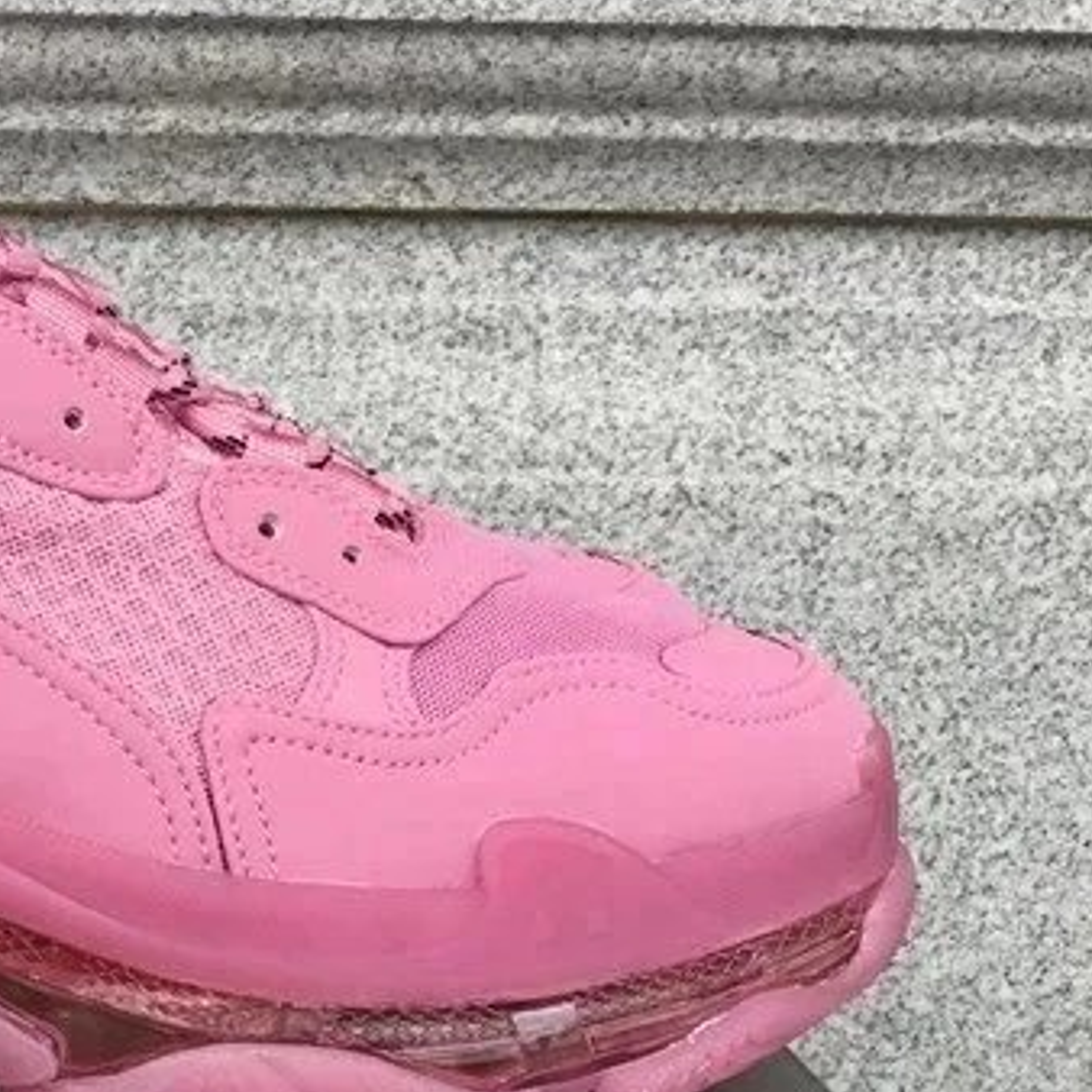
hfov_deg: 22.8
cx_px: 26
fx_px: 2605
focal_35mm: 73
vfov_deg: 23.0
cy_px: 993
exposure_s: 1/165
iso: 25
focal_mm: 3.3
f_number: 2.4
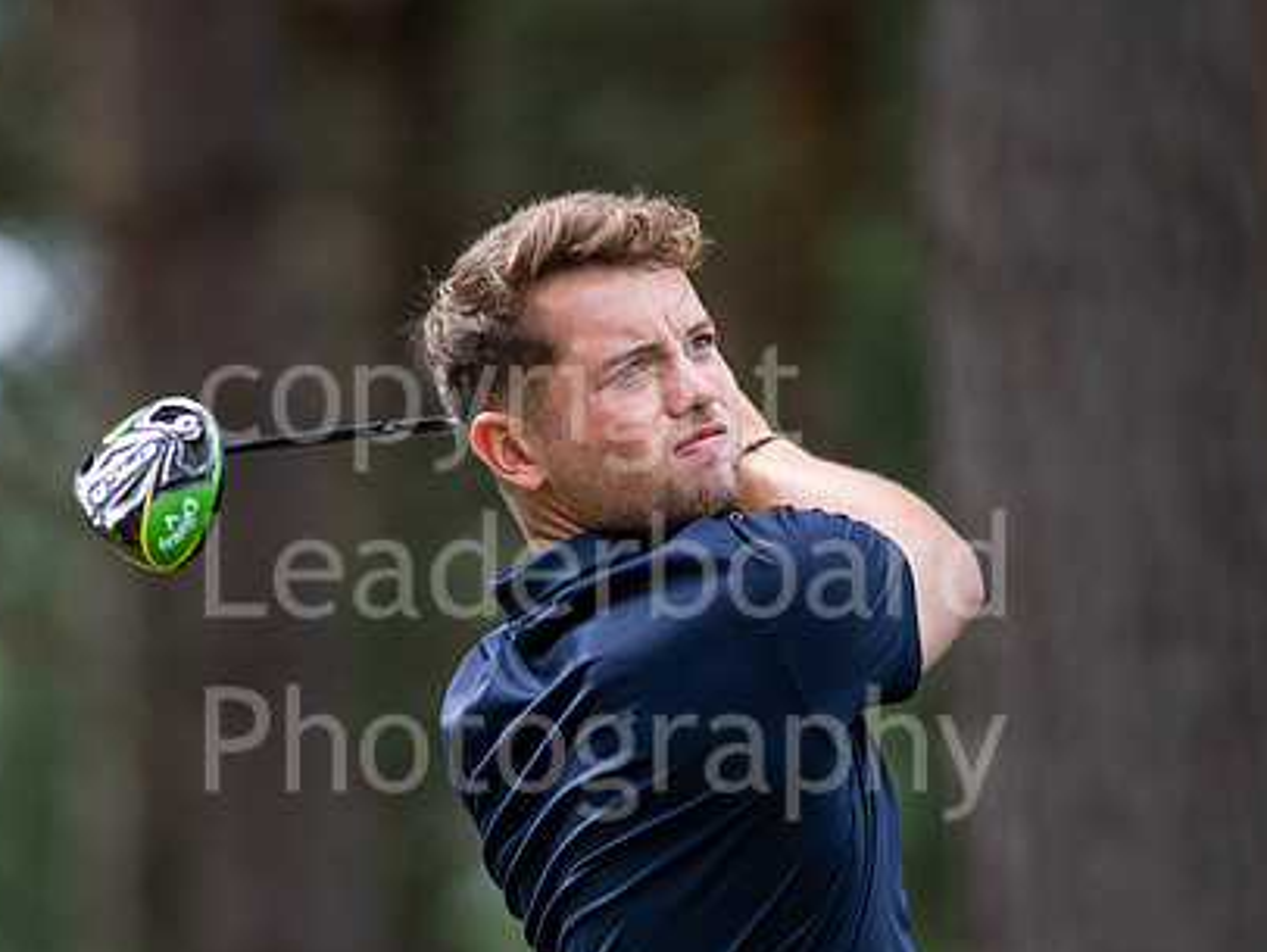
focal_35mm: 618
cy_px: 595
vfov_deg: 2.4
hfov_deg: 3.2
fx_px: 22633
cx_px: 609
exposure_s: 1/2000
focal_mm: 300
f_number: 4
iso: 800
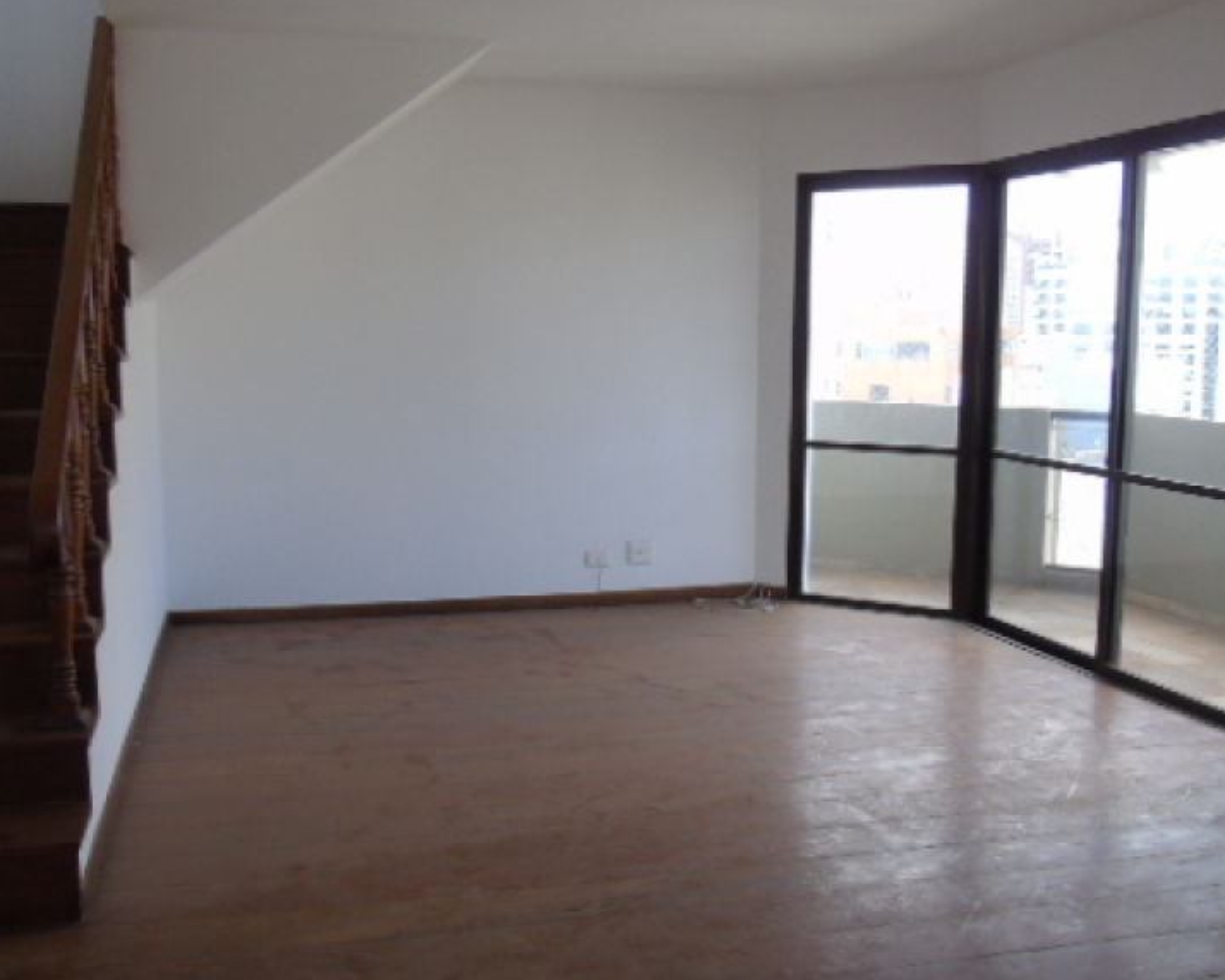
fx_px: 1269
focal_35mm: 35
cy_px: 486
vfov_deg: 42.2
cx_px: 546
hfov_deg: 51.4
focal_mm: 4.4
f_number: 3.4
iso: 80
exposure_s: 1/50
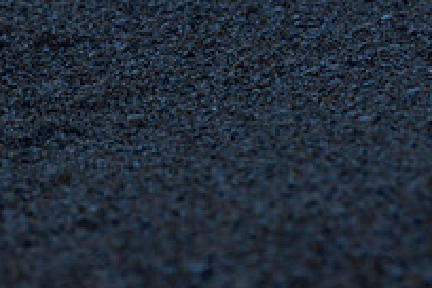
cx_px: -112
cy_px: -1
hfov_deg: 3.3
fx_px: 7420
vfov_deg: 2.2
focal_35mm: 618
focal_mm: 145
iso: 800
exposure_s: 1/1000
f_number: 10
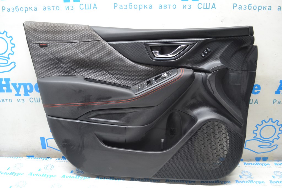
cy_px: 94
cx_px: 141
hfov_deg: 61.9
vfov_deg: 43.6
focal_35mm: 30
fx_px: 235
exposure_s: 1/30
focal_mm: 20
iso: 400
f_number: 3.8
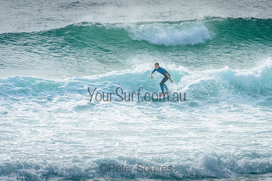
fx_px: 3706
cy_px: 84
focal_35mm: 490
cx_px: 167
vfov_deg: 2.8
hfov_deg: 4.2
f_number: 13
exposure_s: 1/1600
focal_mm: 400
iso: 500
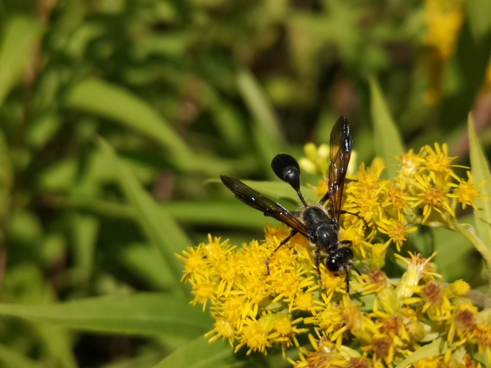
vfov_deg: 24.8
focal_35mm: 59
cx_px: 246
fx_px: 837
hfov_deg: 32.7
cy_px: 184
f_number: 1.8
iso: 50
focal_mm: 5.58
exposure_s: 1/2653
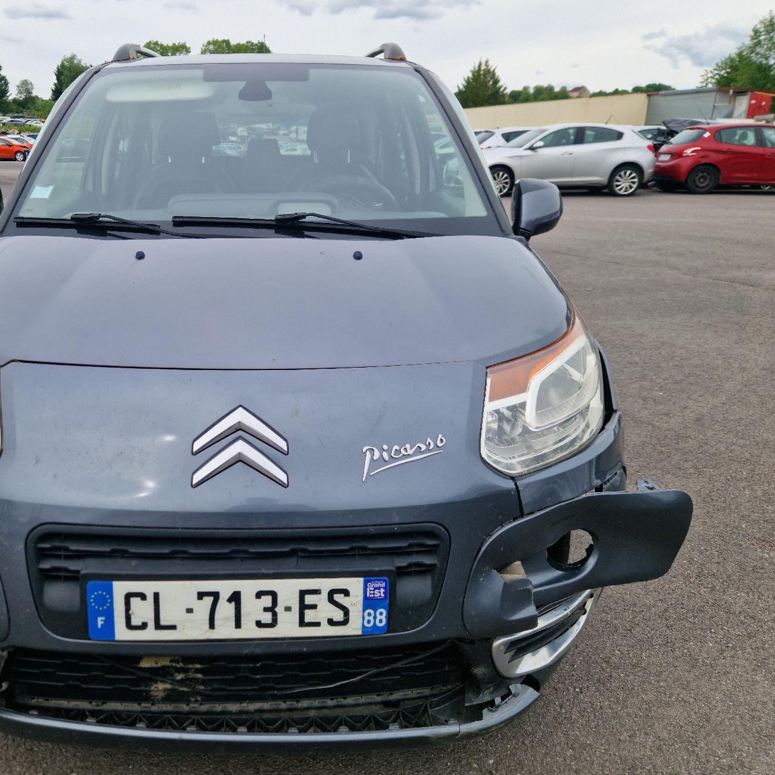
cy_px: 393
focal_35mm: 28
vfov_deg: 57.3
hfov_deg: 56.1
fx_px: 709
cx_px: 260
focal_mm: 5.4
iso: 50
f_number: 1.8
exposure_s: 1/833
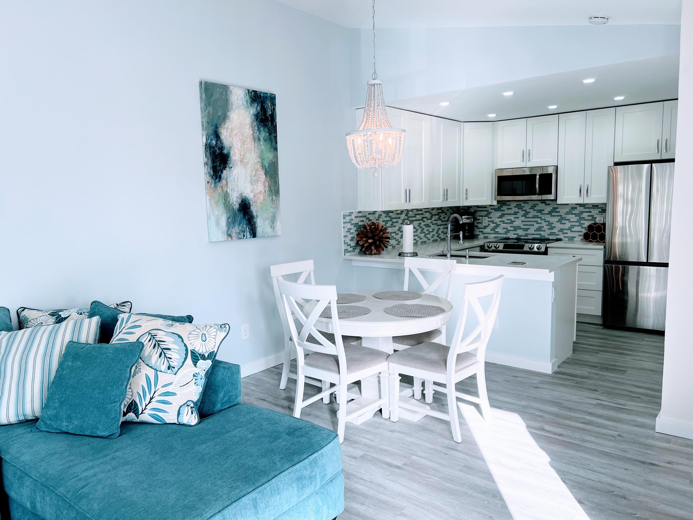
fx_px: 521
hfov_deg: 67.3
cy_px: 260
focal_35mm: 26
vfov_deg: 53.1
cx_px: 346
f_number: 1.5
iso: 50
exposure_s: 1/497
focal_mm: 5.7
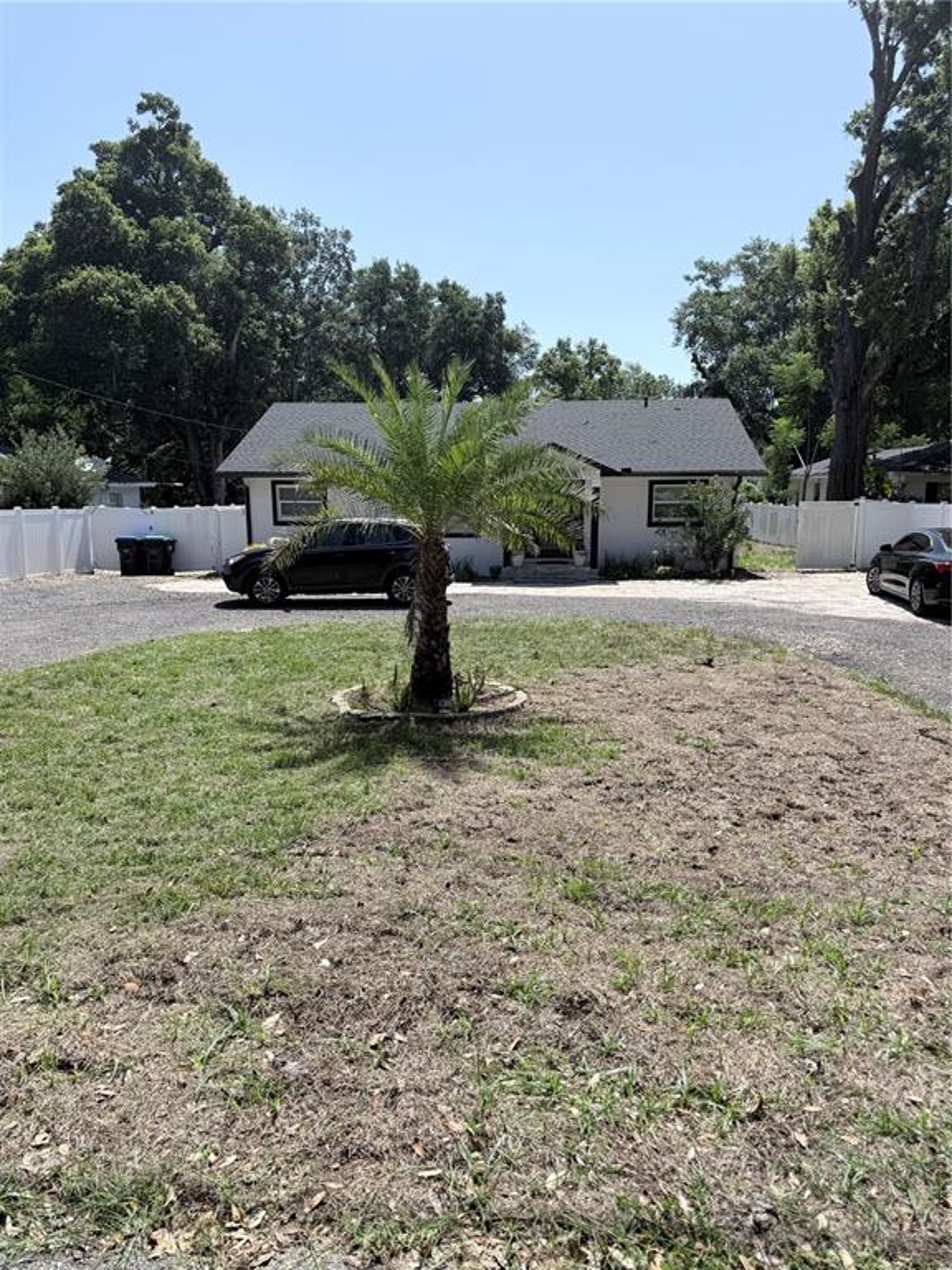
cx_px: 476
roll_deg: -0.2
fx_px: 880
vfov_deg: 71.6
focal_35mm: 24
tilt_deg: -8.7
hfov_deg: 56.8
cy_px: 635
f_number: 1.78
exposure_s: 1/3953
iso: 80
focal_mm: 6.76
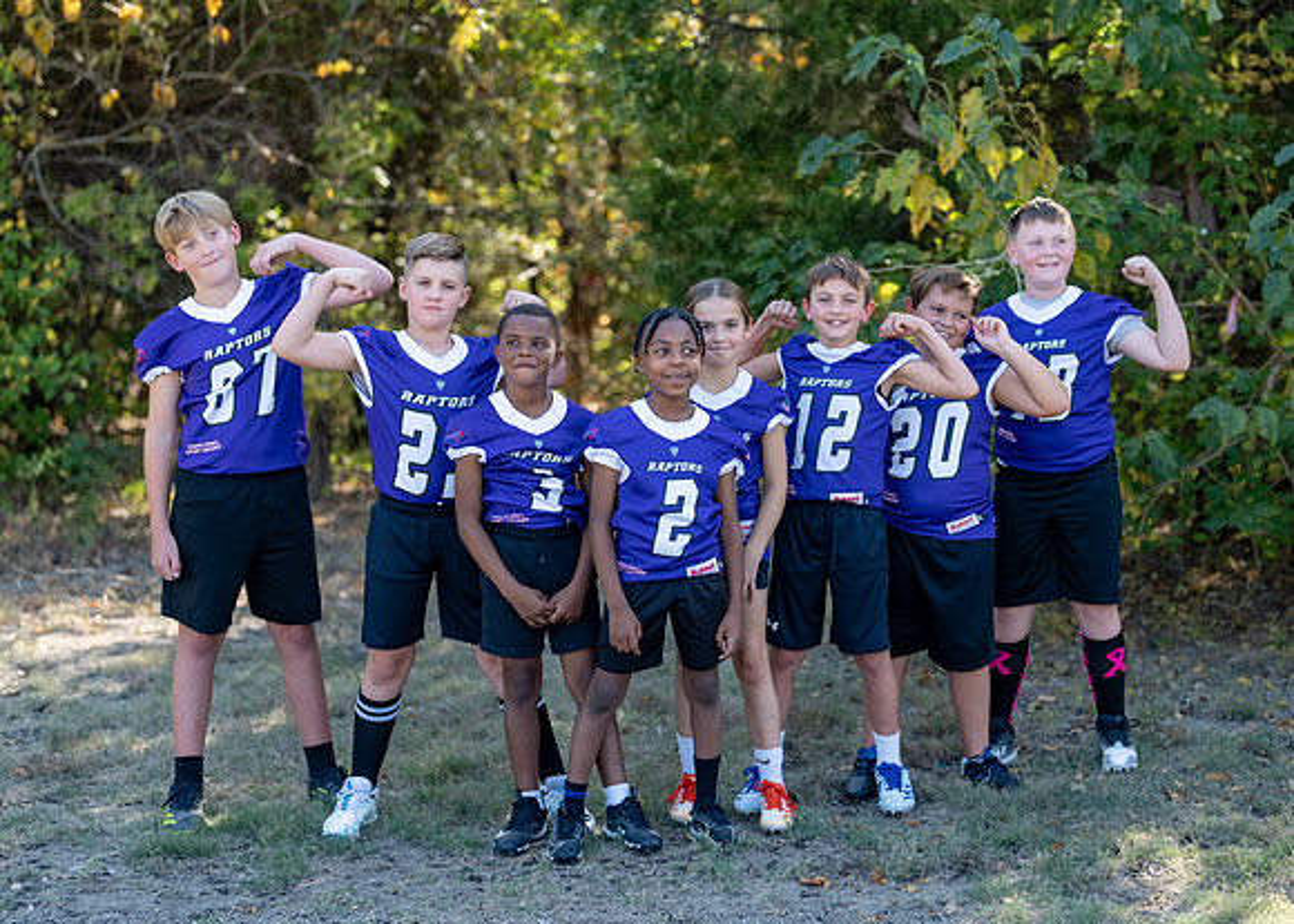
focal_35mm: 61
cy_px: 462
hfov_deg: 32.1
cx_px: 754
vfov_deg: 23.3
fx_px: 2243
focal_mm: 50
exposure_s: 1/1000
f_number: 1.6
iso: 100
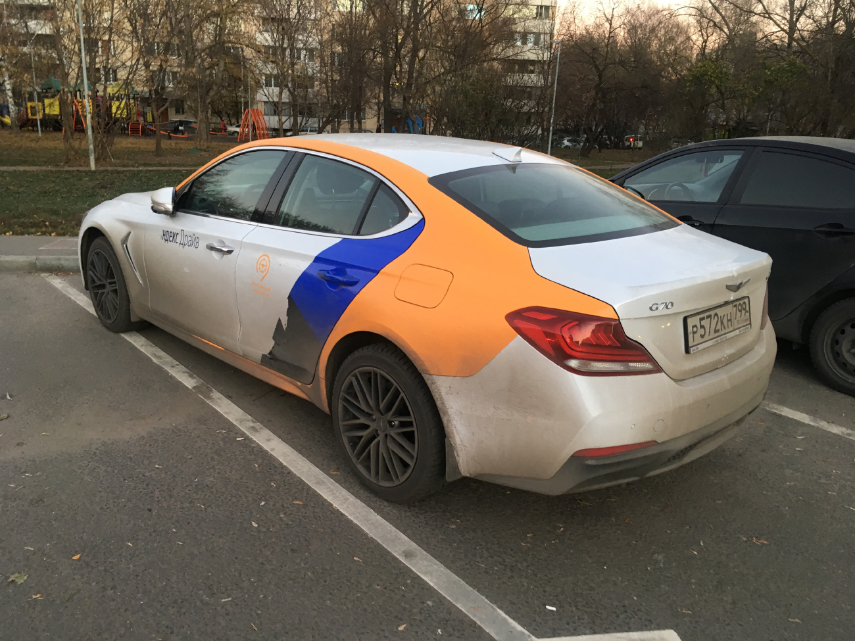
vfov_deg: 48.2
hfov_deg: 61.7
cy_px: 320
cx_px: 428
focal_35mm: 29
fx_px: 716
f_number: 2.2
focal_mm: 4.15
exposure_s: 1/33
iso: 80
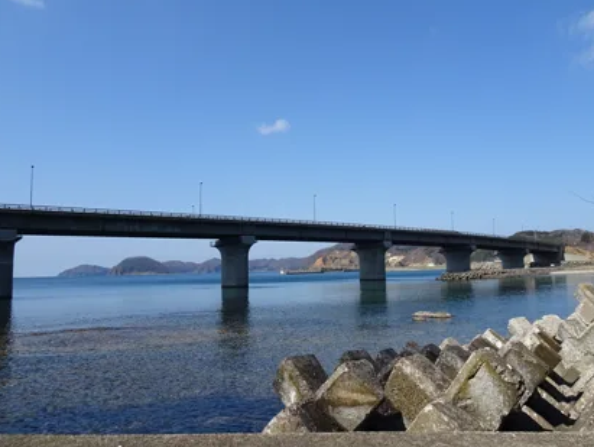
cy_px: 226
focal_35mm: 28
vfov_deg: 49.8
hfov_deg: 63.1
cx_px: 343
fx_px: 481
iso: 80
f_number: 3.5
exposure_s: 1/1000
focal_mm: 4.1
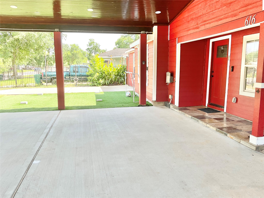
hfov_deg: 61.7
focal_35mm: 29
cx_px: 132
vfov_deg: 48.2
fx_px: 221
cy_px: 99
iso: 16
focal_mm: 3
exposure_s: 1/167
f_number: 1.8
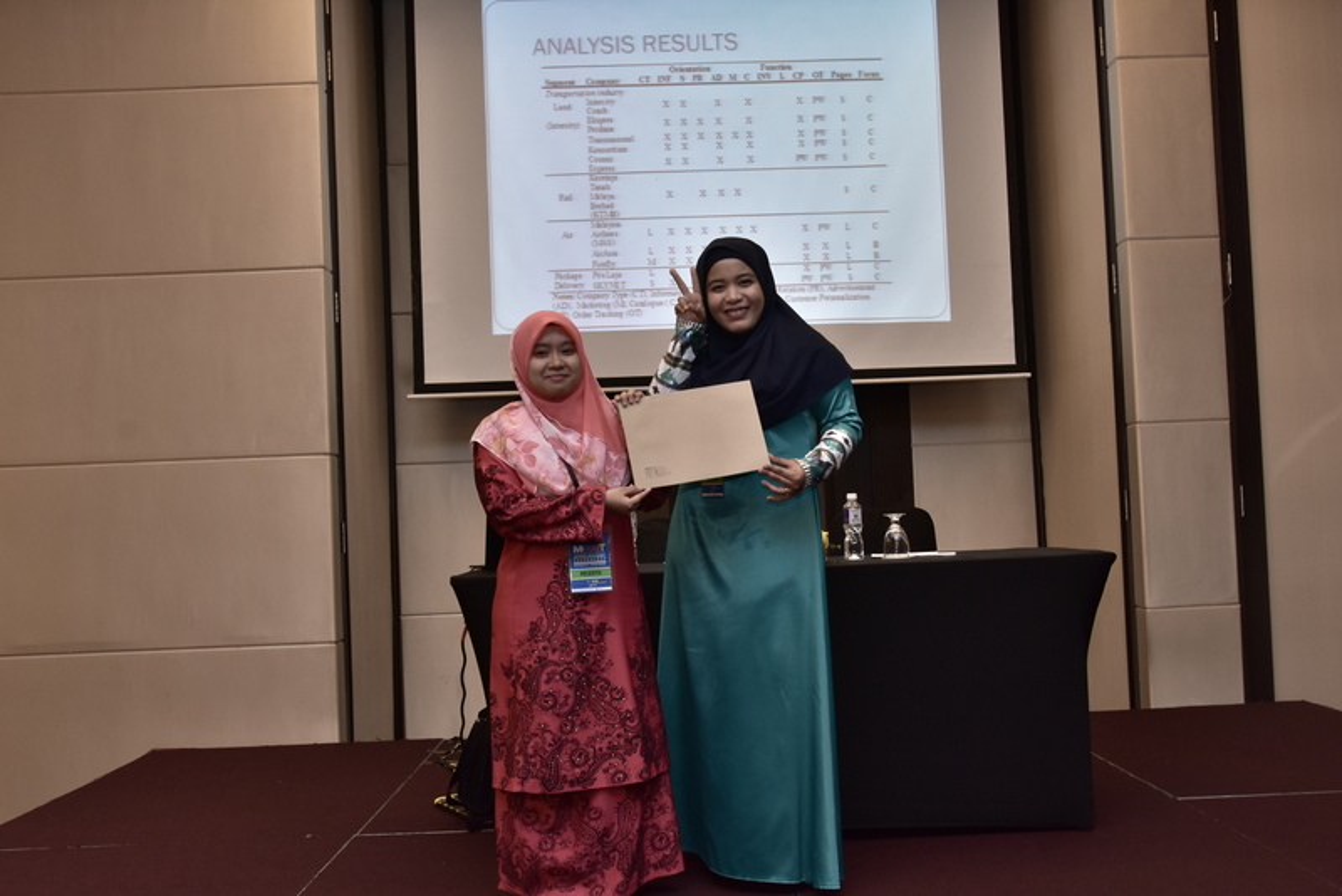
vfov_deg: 35.5
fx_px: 1398
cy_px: 448
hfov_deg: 51.3
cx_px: 671
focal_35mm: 38
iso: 1000
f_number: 6.3
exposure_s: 1/50
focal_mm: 25
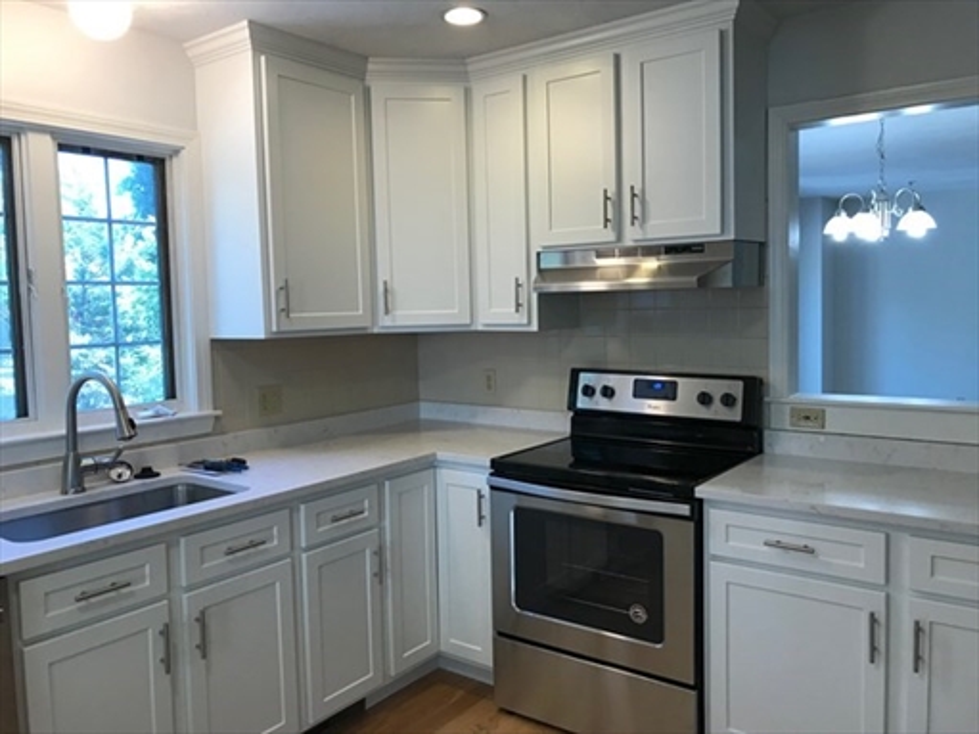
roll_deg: +1.7
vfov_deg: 49.7
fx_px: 792
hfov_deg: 63.5
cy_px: 367
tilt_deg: -4.5
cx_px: 490
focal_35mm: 28
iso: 25
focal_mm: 3.99
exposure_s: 1/30
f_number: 1.8
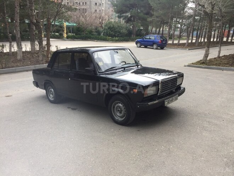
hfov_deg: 61.7
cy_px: 88
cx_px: 117
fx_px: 196
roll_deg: -3.4
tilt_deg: -18.3
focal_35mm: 29
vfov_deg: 48.2
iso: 32
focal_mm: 4.15
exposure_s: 1/271
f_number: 2.2
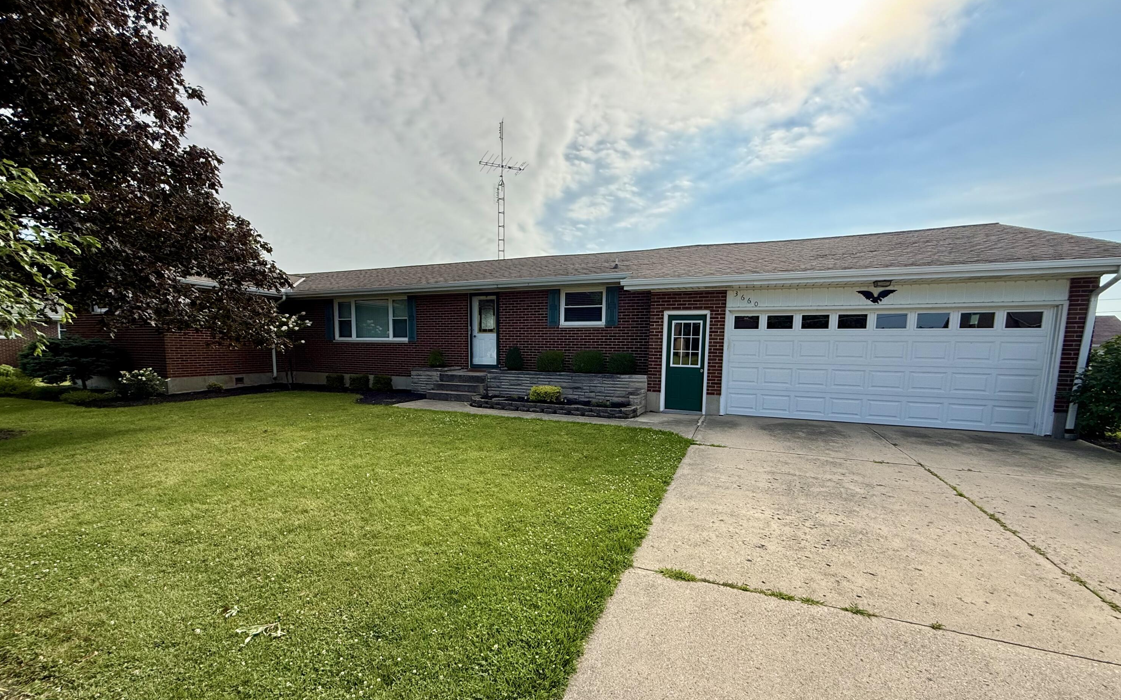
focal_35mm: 15
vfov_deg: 74.4
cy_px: 396
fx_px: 458
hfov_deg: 101.5
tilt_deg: -6.4
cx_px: 557
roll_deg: -0.8
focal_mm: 2.22
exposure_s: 1/1745
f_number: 2.2
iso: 64
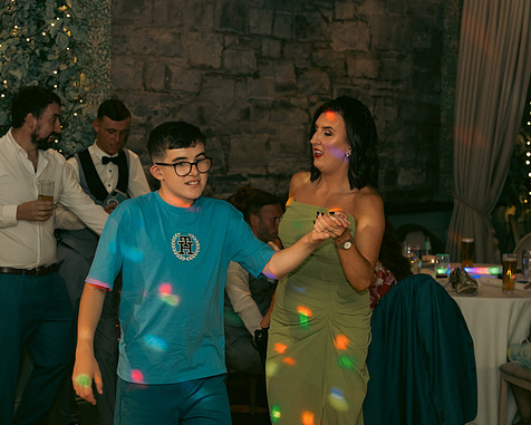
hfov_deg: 23.8
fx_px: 1258
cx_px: 298
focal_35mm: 80
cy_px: 214
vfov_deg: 19.2
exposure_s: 1/160
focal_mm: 70
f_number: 3.5
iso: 2500
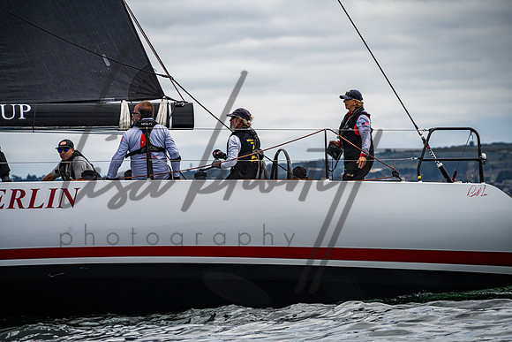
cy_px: 171
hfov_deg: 7.4
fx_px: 3983
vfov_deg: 4.9
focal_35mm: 280
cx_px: 256
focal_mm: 280
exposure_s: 1/2000
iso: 500
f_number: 8
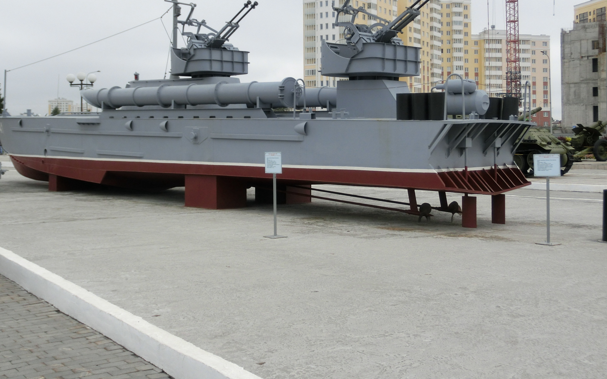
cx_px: 268
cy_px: 127
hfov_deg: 42.6
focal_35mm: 47
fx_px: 777
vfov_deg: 27.3
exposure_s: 1/320
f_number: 3.9
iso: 80
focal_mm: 6.67
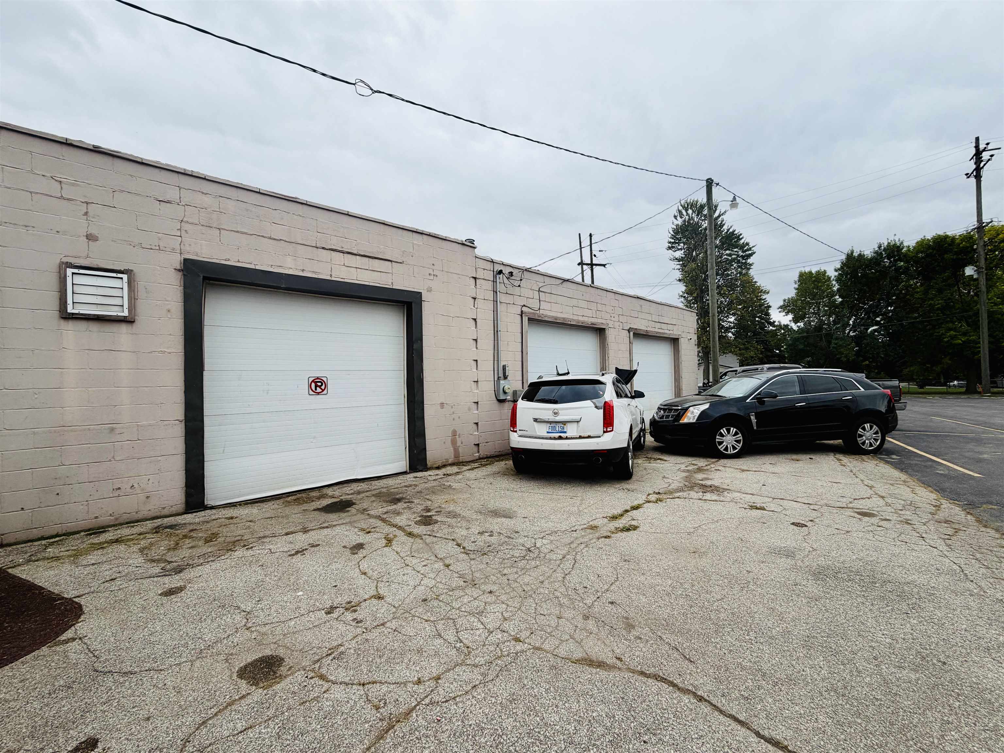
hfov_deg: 102.1
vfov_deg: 85.7
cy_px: 376
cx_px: 502
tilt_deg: +0.4
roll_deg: +1.3
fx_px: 406
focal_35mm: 14
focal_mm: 2.22
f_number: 2.2
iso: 20
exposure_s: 1/864
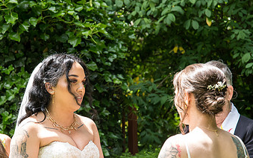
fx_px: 841
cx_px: 88
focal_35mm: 122
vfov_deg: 10.7
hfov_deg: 17.1
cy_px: 117
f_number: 5
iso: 500
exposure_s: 1/400
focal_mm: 70
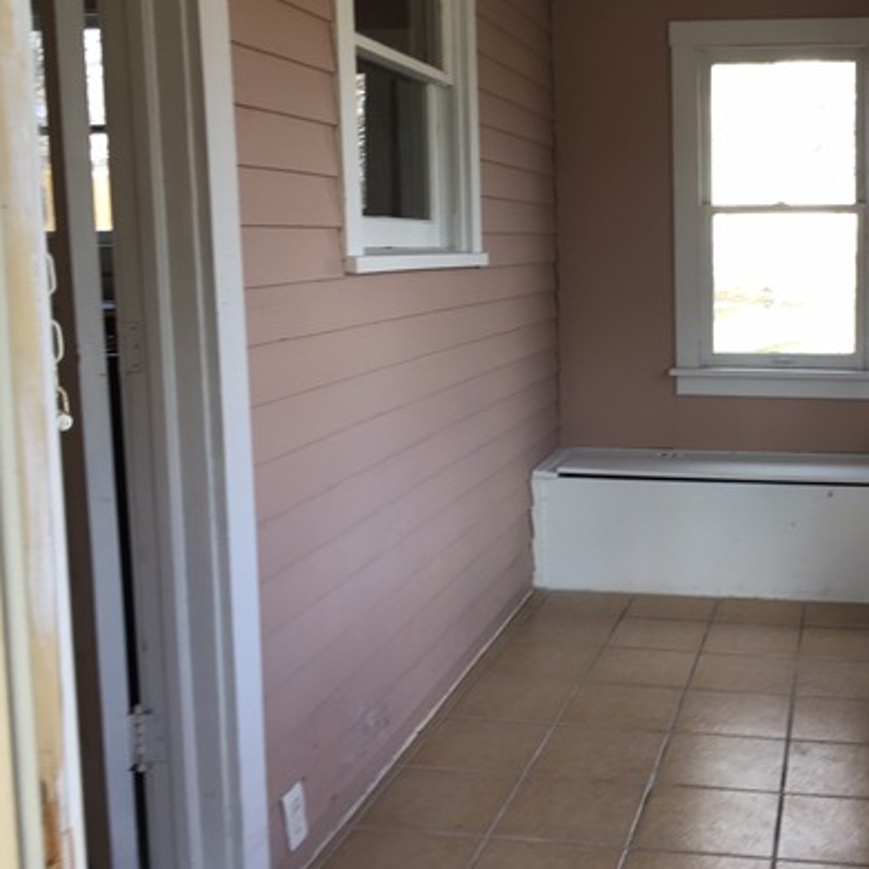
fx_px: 1193
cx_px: 693
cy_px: 376
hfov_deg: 38.5
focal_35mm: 42
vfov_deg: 39.9
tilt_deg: -5.1
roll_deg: +1.3
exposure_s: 1/60
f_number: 2.2
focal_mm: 4.15
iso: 25
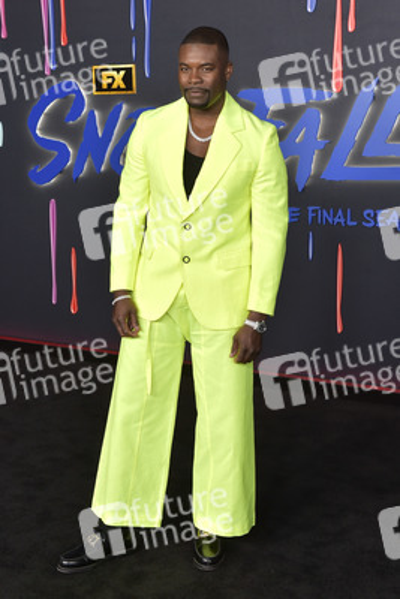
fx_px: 916
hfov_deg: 24.6
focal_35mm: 55
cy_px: 300
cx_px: 200
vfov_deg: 36.2
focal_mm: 55
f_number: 6.3
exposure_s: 1/250
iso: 2000
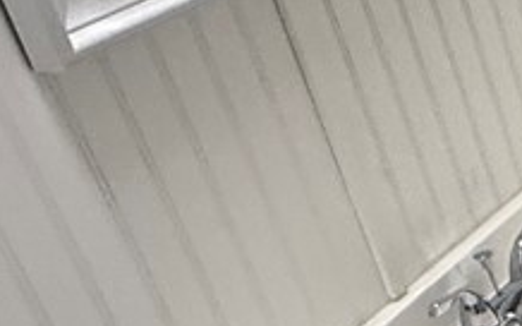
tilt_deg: -28.4
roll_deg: -0.3
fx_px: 1550
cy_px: 280
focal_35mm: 109
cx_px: 1456
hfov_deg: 12.1
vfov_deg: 11.9
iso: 200
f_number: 2.2
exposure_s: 1/120
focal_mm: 2.22
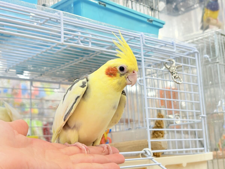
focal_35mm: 52
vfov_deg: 28.0
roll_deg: +3.6
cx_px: 112
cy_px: 84
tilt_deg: +10.8
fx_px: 338
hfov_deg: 36.8
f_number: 1.6
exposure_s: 1/50
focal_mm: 5.96
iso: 50
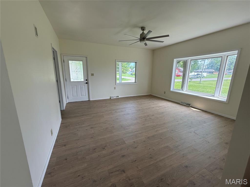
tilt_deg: -11.9
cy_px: 94
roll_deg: -0.4
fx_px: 101
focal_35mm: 14
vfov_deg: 85.7
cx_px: 125
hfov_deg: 102.1
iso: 64
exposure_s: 1/224
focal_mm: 2.22
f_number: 2.2
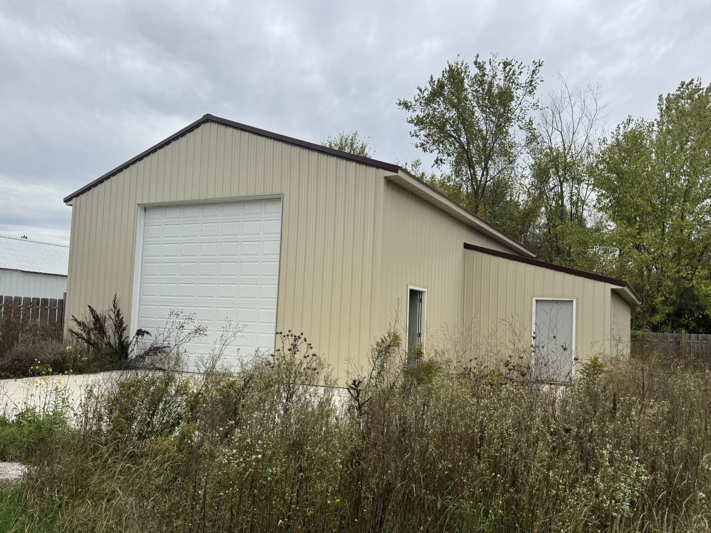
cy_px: 291
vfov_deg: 51.3
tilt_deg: +1.7
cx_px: 389
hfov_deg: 65.2
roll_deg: -2.7
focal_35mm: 27
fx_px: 555
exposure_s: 1/1678
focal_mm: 6.76
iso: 80
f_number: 1.78
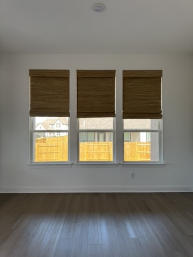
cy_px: 128
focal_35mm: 24
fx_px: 178
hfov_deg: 56.8
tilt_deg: -0.3
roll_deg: +0.5
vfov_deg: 71.6
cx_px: 96
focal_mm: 6.76
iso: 64
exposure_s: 1/121
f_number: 1.78
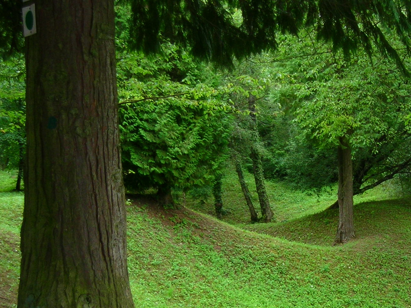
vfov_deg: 21.0
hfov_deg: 27.4
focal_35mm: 70
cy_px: 197
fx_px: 831
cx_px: 303
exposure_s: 1/60.1
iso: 55
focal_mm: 5.8
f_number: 2.9
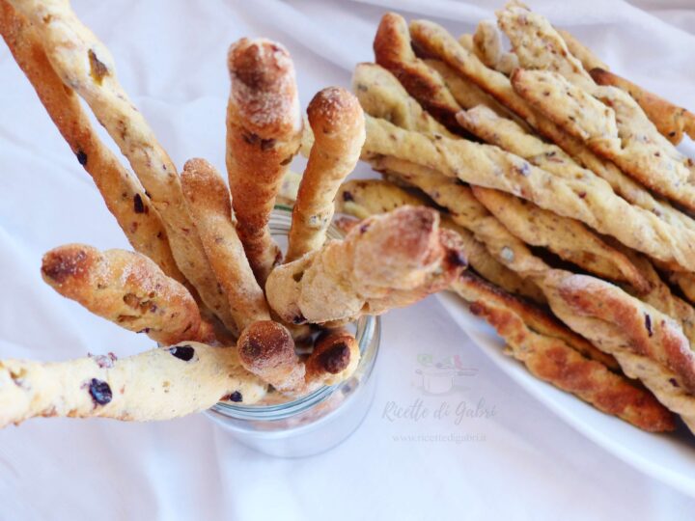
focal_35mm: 39
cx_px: 348
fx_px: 783
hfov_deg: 47.9
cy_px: 260
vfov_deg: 36.8
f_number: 2.8
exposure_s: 1/60
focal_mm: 7
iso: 160
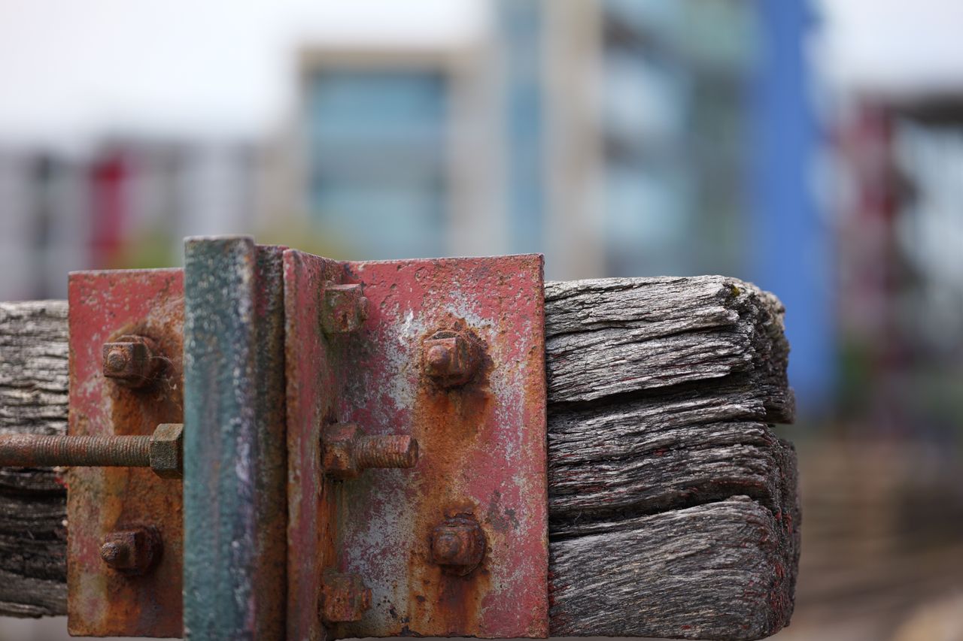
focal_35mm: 85
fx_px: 2273
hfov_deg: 23.9
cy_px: 320
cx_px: 482
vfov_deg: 16.1
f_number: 1.2
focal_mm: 85
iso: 100
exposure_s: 1/3200
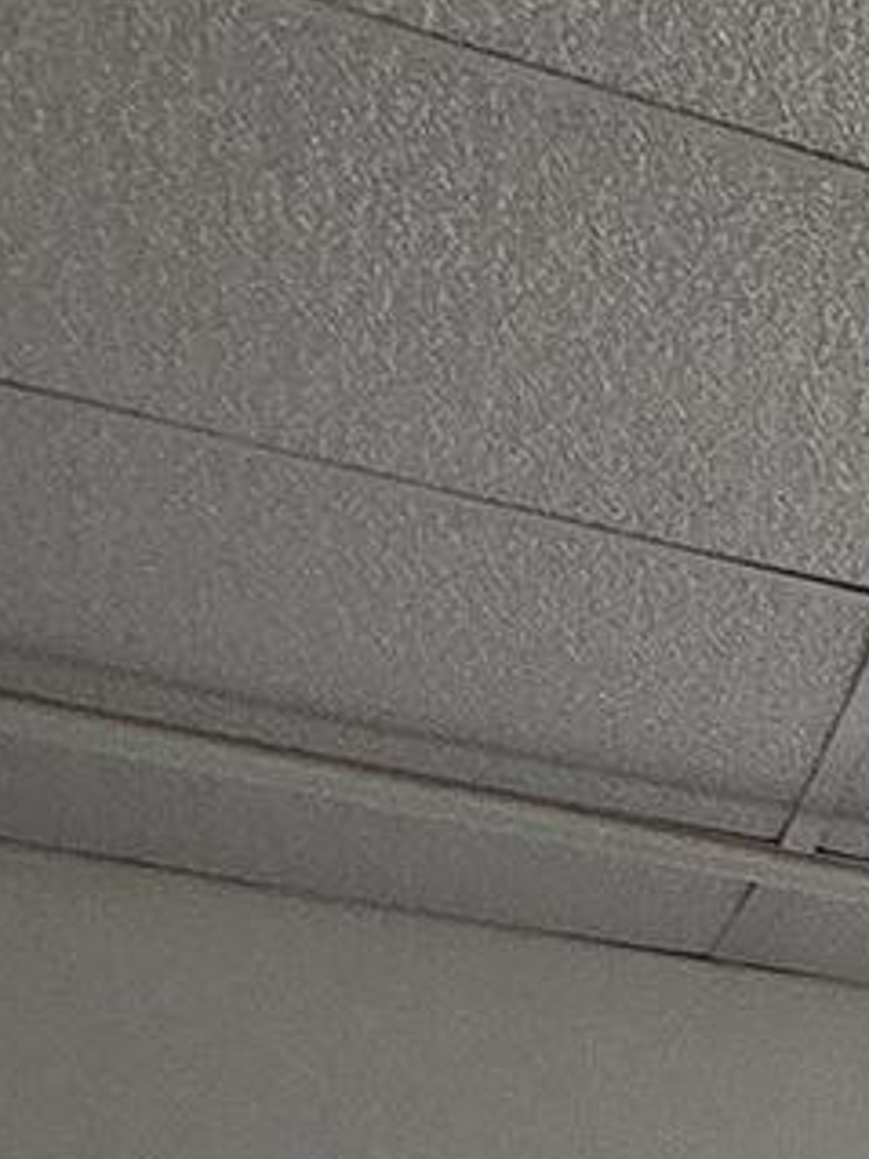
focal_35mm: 94
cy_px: 2289
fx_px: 3148
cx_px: 3072
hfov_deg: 9.3
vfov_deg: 16.3
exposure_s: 1/60
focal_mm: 2.2
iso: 100
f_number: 2.2
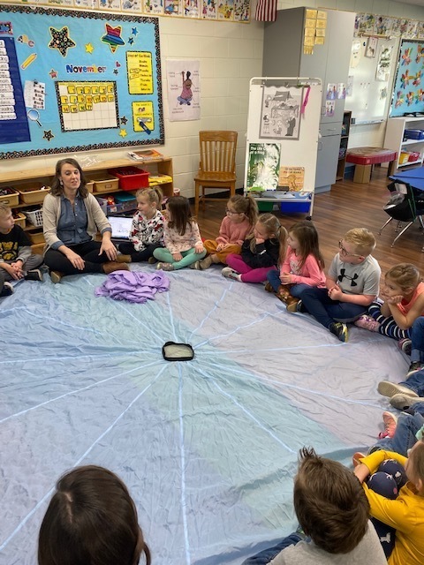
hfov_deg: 53.1
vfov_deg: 67.3
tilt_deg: -25.1
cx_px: 212
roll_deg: +0.0
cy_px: 282
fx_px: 425
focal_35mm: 26
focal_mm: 4.25
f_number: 1.8
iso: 125
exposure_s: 1/100
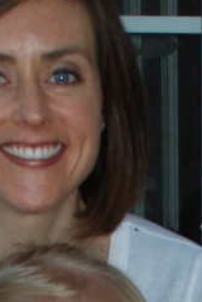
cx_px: 189
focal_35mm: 232
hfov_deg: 5.9
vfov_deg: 8.3
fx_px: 1951
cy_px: 658
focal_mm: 31
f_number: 4.2
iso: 200
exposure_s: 1/60
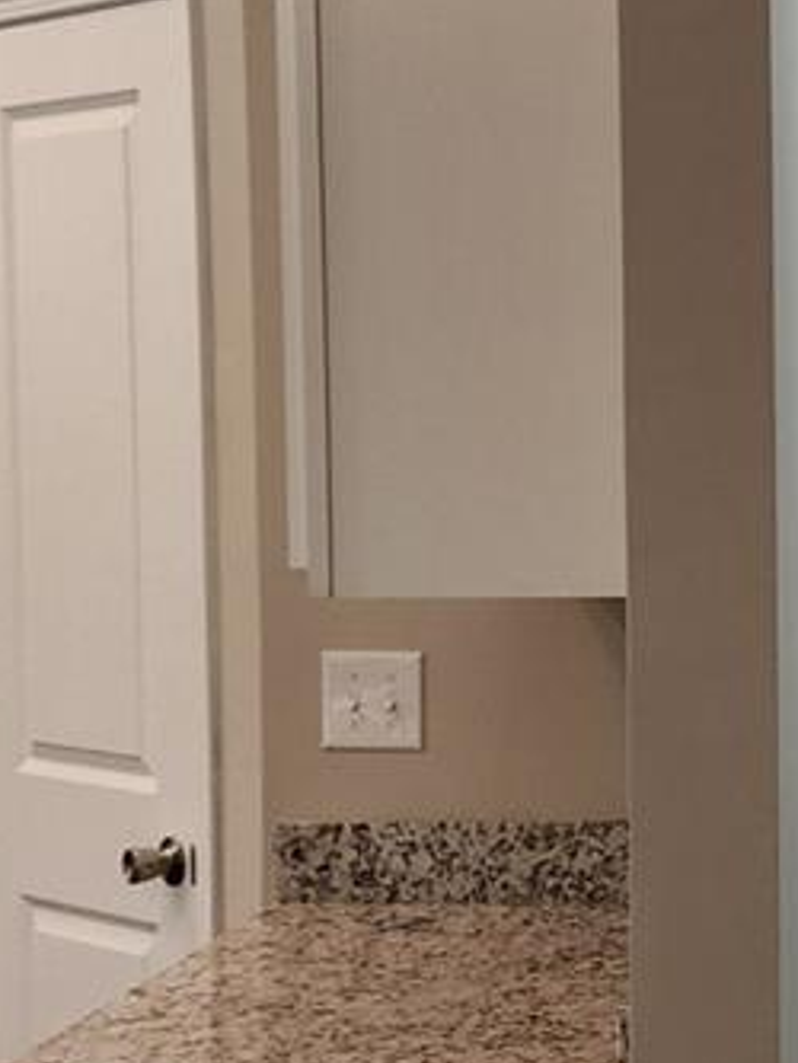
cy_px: 597
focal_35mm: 106
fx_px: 3256
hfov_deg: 13.4
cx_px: 1085
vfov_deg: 18.5
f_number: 1.8
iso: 200
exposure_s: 1/120
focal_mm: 6.4
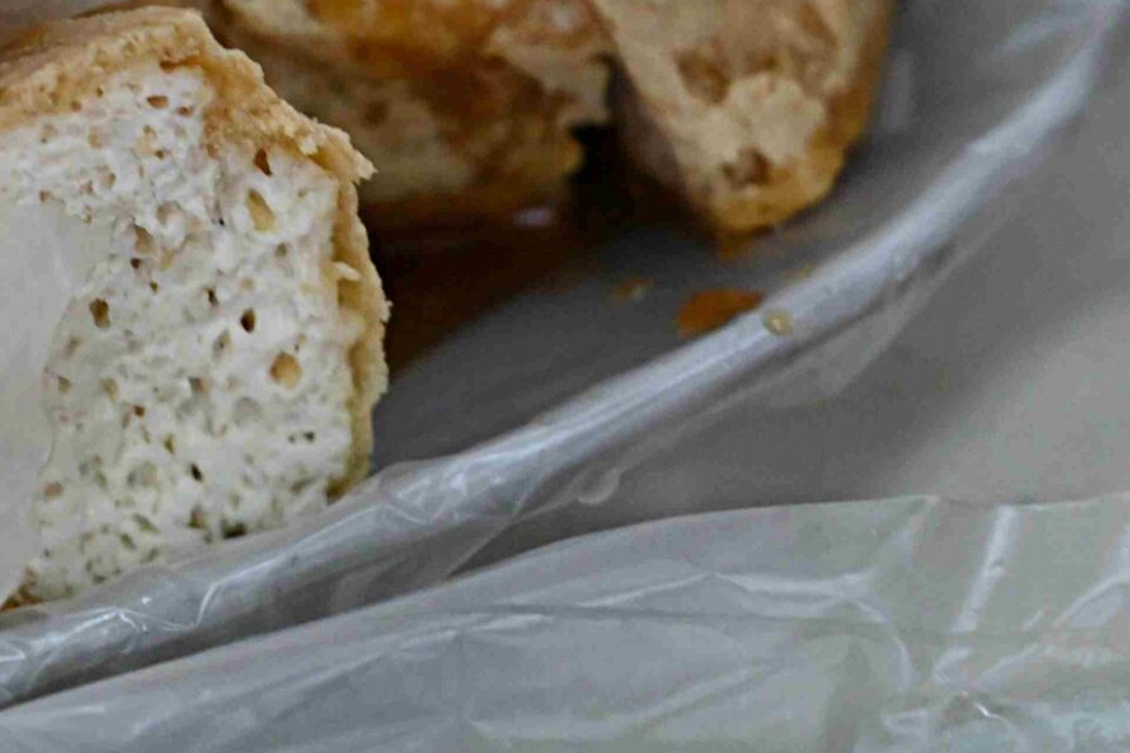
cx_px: 19
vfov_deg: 6.3
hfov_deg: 9.4
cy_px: -276
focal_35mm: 217
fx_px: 6811
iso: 900
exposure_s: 1/200
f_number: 3.2
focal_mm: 50
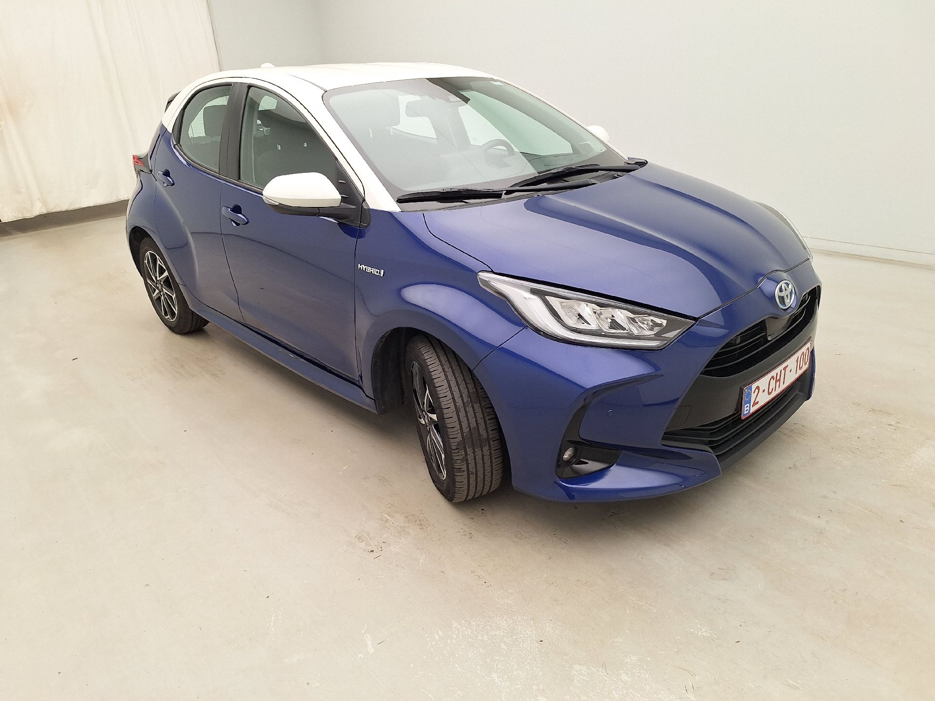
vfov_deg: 58.9
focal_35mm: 23
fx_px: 621
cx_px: 468
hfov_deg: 73.9
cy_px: 350
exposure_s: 1/100
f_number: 1.8
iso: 50
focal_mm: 5.54
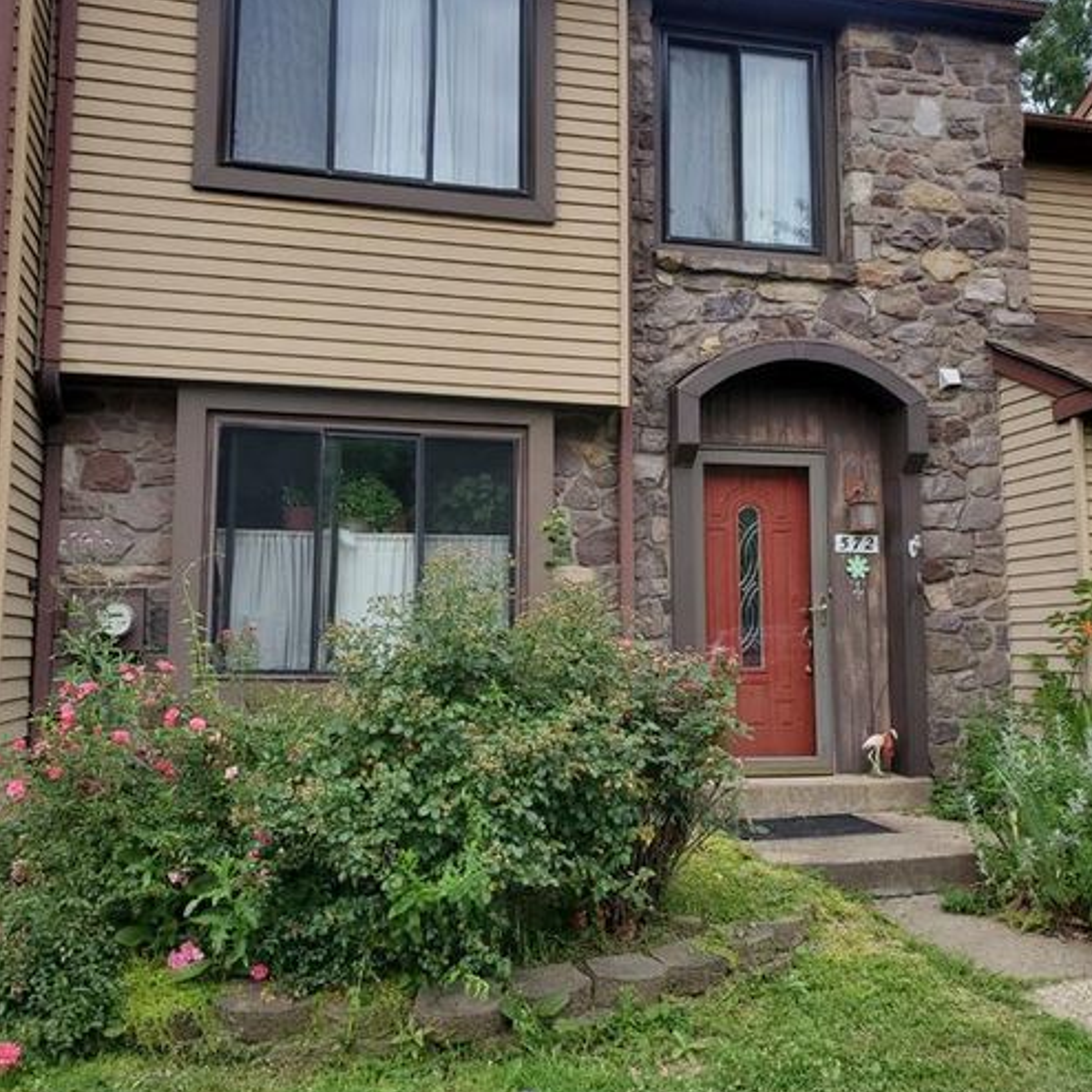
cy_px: 516
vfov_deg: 52.5
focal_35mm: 31
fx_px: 1106
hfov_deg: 52.5
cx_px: 548
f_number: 2.4
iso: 50
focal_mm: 4.3
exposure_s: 1/158
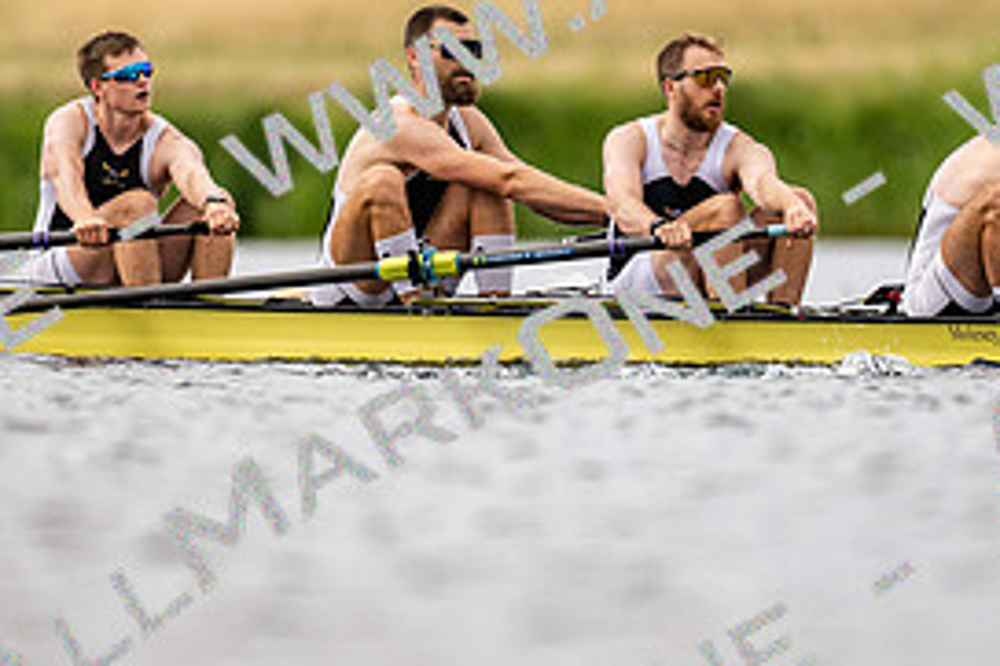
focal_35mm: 1281
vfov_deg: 1.1
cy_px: 208
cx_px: 676
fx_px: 35560
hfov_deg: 1.6
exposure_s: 1/2500
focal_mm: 600
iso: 280
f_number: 4
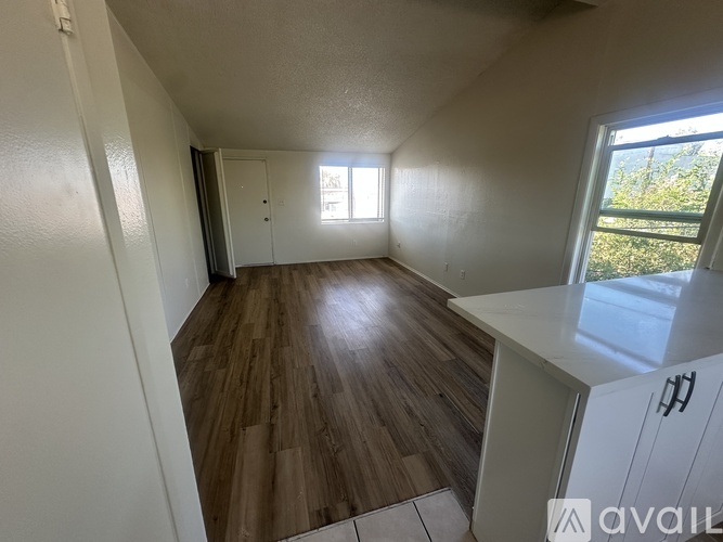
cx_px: 362
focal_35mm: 14
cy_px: 271
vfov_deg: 85.7
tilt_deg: -14.6
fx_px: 292
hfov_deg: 102.1
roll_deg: +0.2
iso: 125
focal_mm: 2.22
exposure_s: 1/99
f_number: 2.2
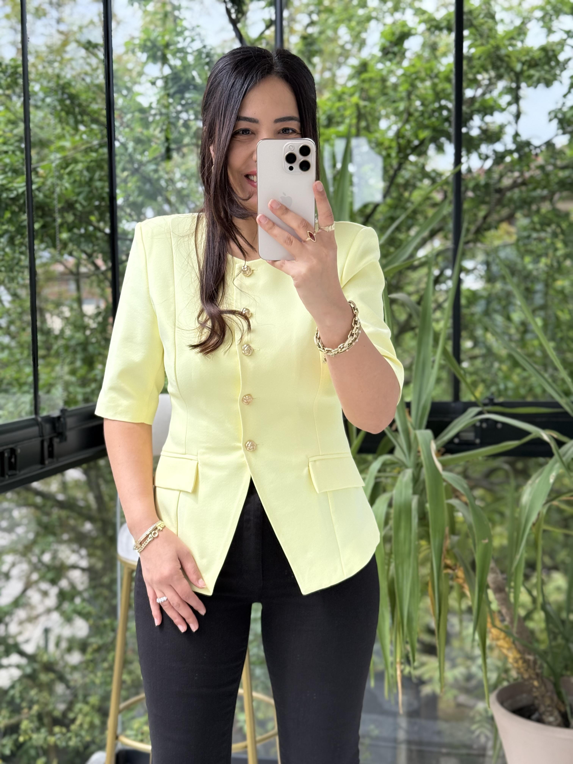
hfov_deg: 30.3
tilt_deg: -19.6
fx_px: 1059
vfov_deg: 39.7
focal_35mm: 48
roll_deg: +0.3
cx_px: 286
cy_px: 382
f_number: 1.78
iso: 80
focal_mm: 6.76
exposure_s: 1/566
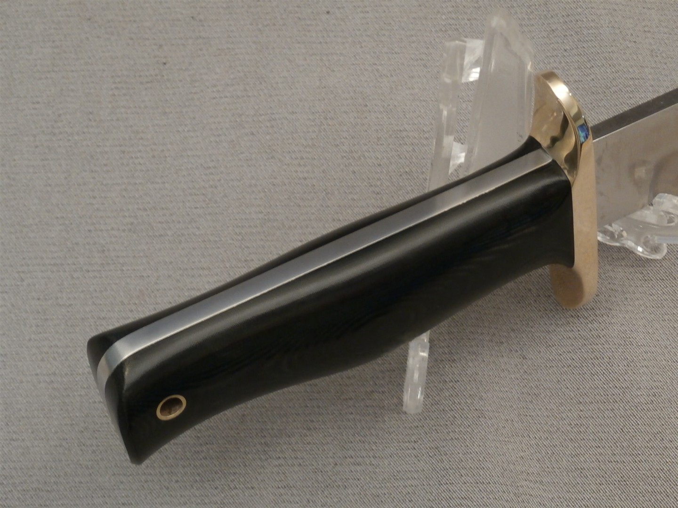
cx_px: 339
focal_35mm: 67
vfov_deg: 21.9
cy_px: 254
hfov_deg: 29.0
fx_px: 1312
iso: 400
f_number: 4.3
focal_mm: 11.86
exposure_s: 1/10
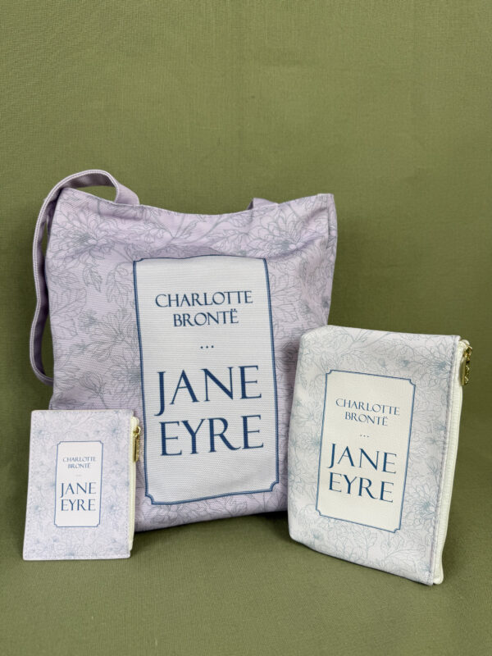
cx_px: 246
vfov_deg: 71.6
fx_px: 455
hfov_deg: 56.8
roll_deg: -0.3
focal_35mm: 24
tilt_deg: -9.6
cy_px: 328
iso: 64
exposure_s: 1/121
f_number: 1.78
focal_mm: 6.76
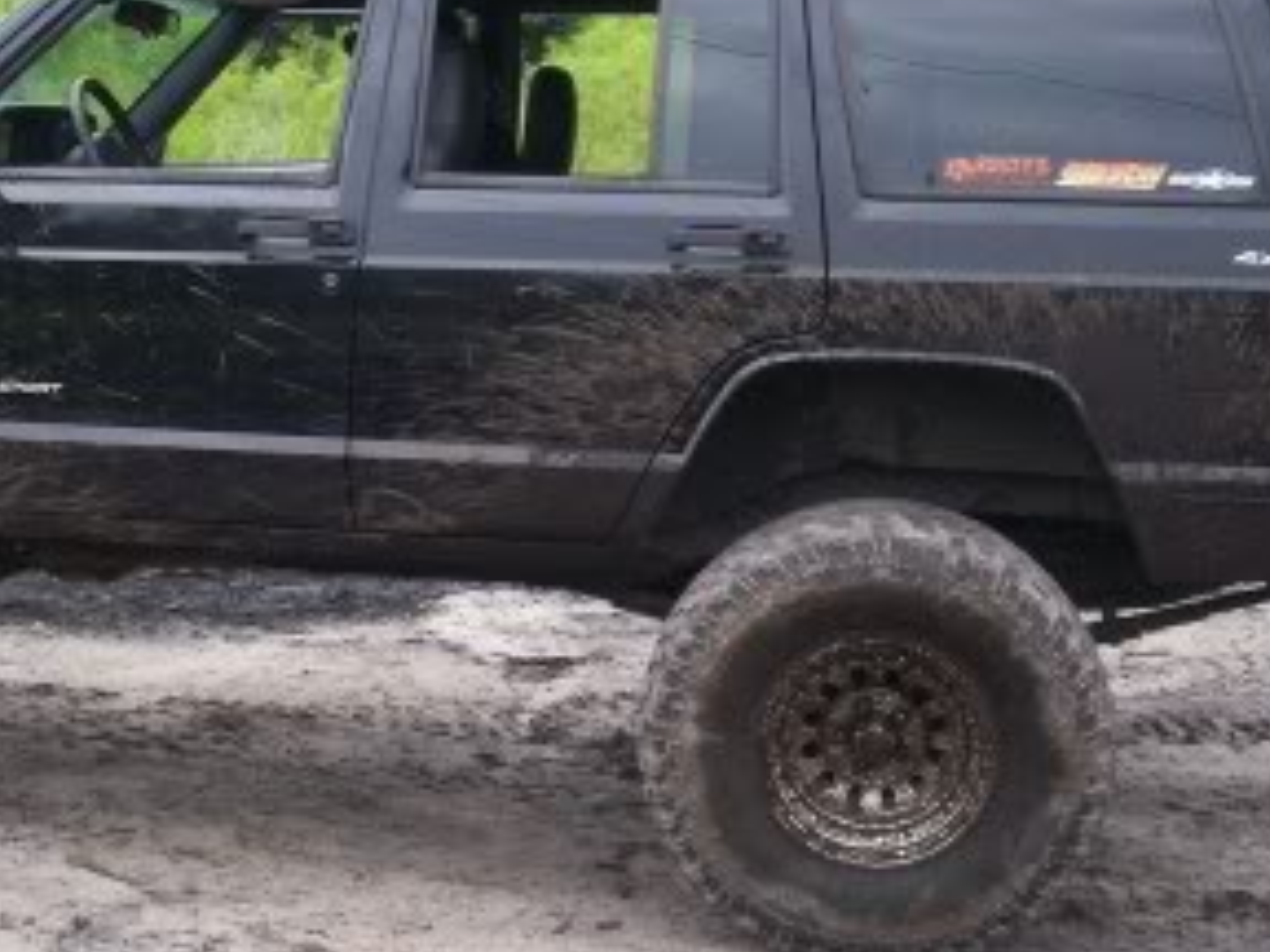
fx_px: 2642
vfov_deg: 20.4
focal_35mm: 72
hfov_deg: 26.9
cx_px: 415
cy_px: 405
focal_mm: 5.9
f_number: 4.5
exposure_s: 1/205
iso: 100
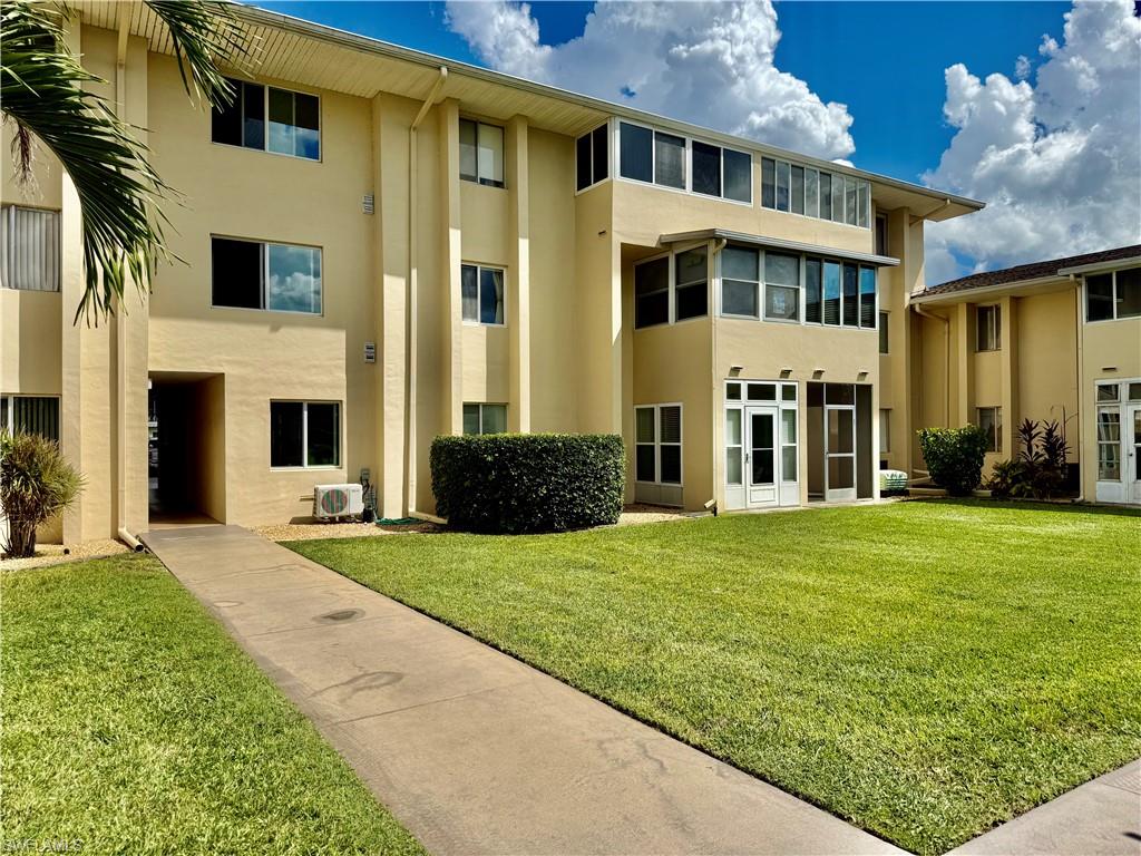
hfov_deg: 71.6
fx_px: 791
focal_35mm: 24
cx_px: 570
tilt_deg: +1.2
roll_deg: +0.0
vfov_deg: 56.8
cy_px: 428
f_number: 1.78
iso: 80
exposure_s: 1/8130
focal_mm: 6.76
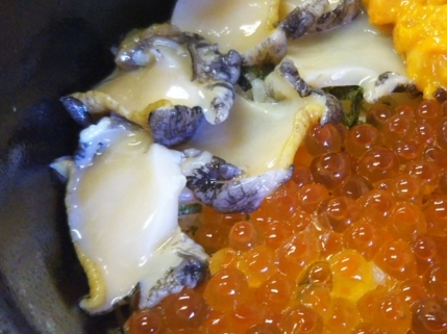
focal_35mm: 56
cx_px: 383
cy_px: 153
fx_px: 723
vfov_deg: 26.1
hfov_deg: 33.0
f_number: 2.2
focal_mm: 4
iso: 200
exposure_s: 1/40
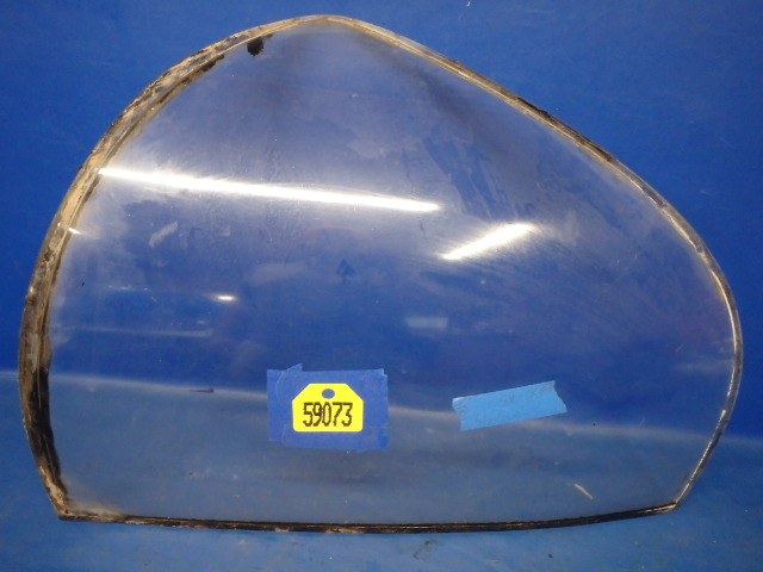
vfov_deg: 49.7
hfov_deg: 63.4
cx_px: 382
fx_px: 617
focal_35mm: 28
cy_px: 286
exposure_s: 1/30
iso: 640
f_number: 3.9
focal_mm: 5
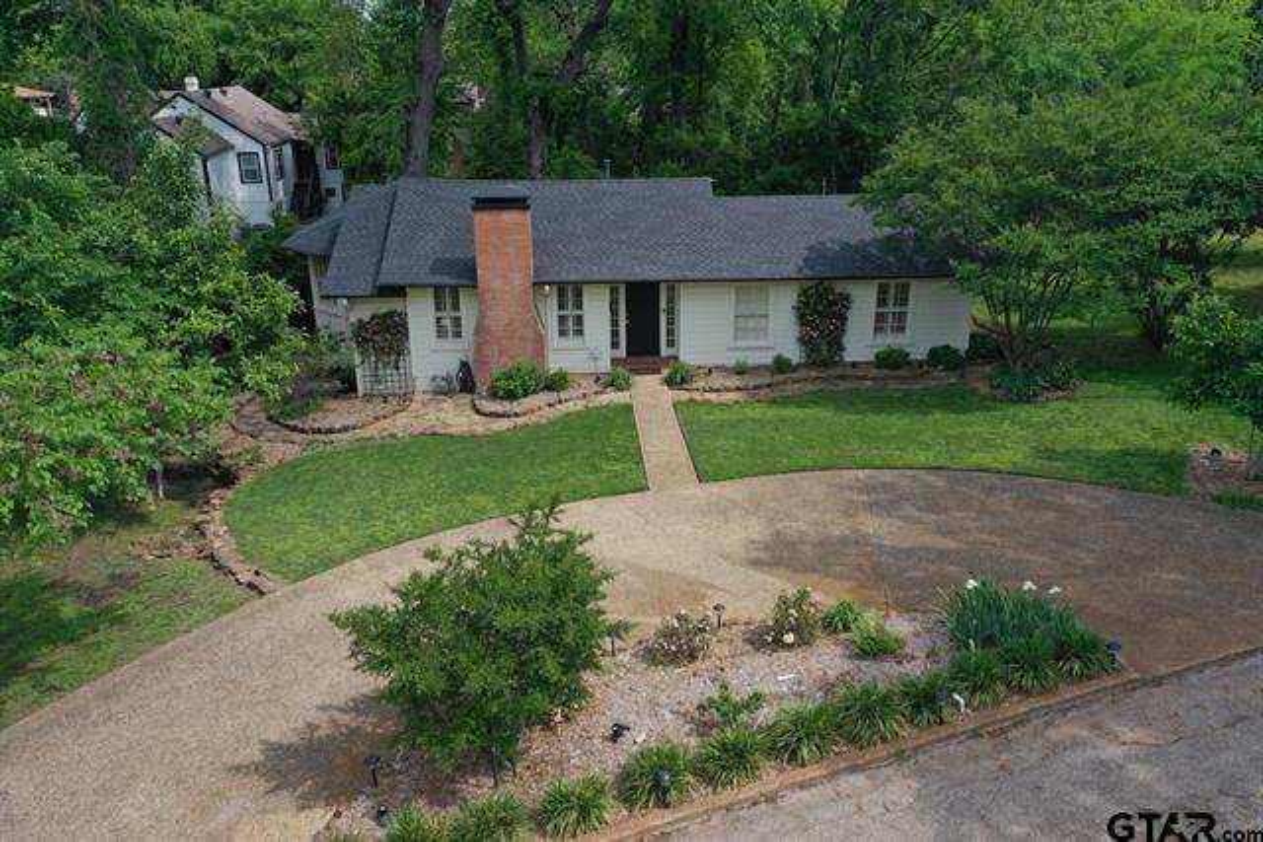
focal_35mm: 28
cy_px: 421
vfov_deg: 46.4
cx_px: 632
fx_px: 982
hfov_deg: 65.5
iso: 100
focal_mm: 10.26
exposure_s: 1/400
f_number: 5.6
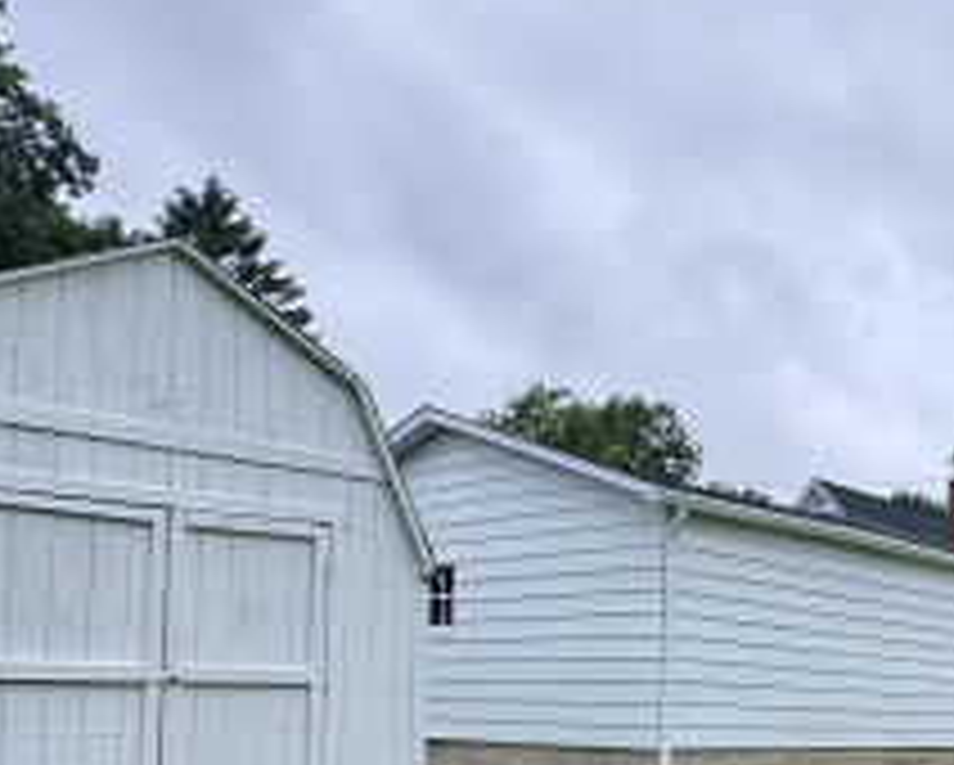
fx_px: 1215
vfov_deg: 33.7
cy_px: 634
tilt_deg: +4.4
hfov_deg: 40.1
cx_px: 835
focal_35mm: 43
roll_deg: -0.9
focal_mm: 2.22
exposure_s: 1/956
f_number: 2.2
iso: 50
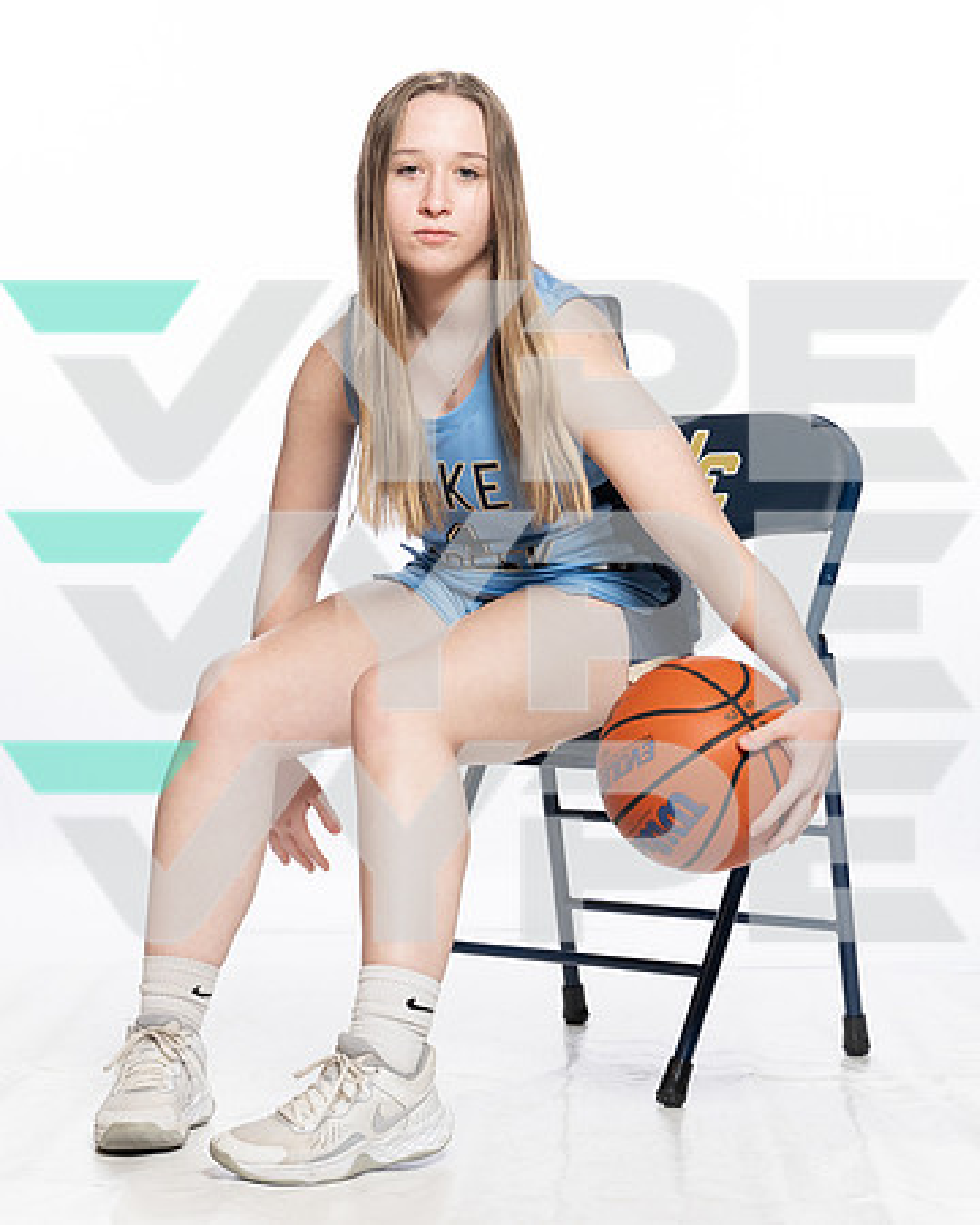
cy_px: 632
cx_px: 385
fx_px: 3161
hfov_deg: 17.6
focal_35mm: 87
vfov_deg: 21.9
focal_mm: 60
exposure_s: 1/250
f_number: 8
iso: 800
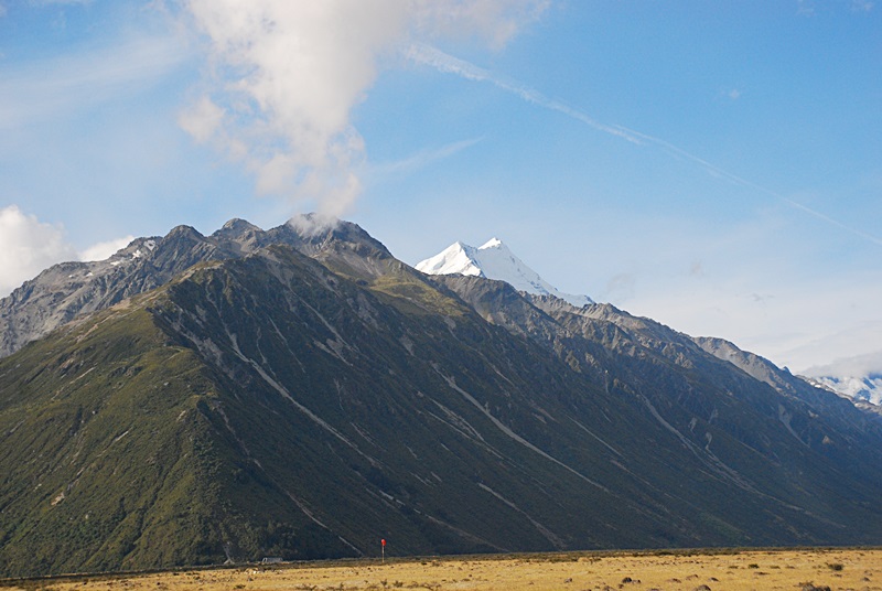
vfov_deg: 17.6
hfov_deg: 26.0
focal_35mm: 78
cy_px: 296
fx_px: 1914
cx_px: 441
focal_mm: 52
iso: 400
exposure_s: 1/1250
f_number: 6.3
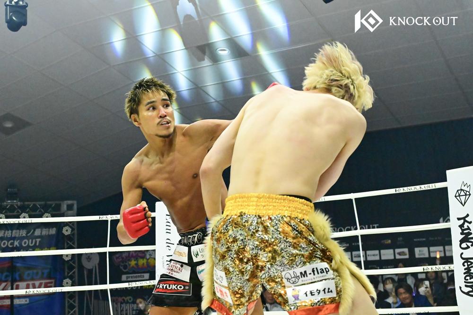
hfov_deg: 45.4
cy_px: 158
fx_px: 565
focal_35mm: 43
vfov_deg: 31.2
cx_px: 236
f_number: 5
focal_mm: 43
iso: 16000
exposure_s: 1/1000
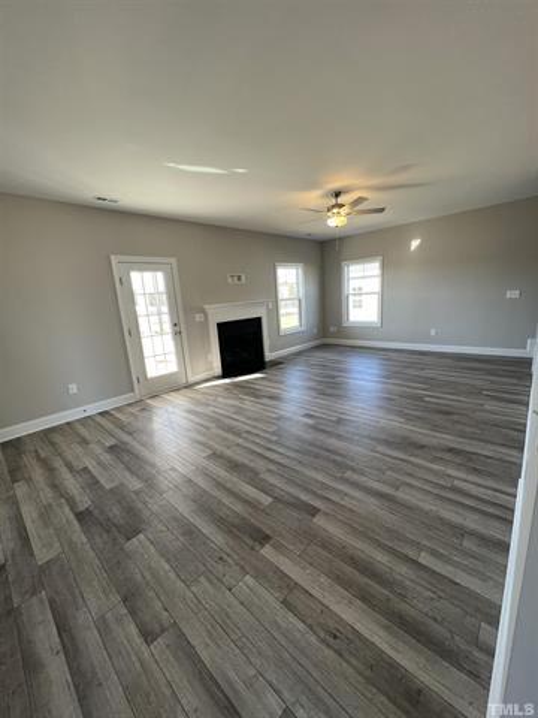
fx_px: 269
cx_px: 269
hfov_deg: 89.9
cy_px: 359
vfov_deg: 106.2
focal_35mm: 13
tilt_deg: -8.3
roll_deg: +3.4
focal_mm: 1.57
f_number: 1.8
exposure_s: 1/99
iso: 80
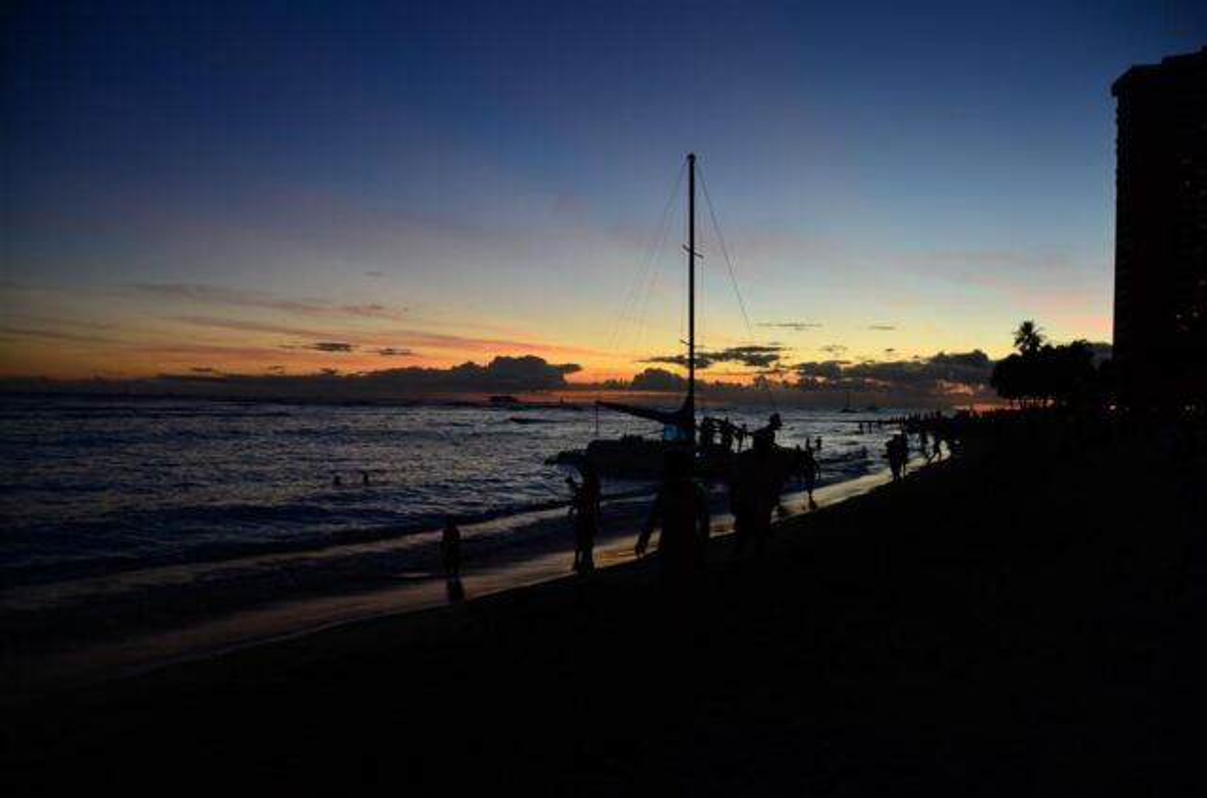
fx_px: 903
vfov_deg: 47.7
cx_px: 604
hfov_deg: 67.5
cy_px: 399
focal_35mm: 27
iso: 100
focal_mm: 18
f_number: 3.5
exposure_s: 1/20
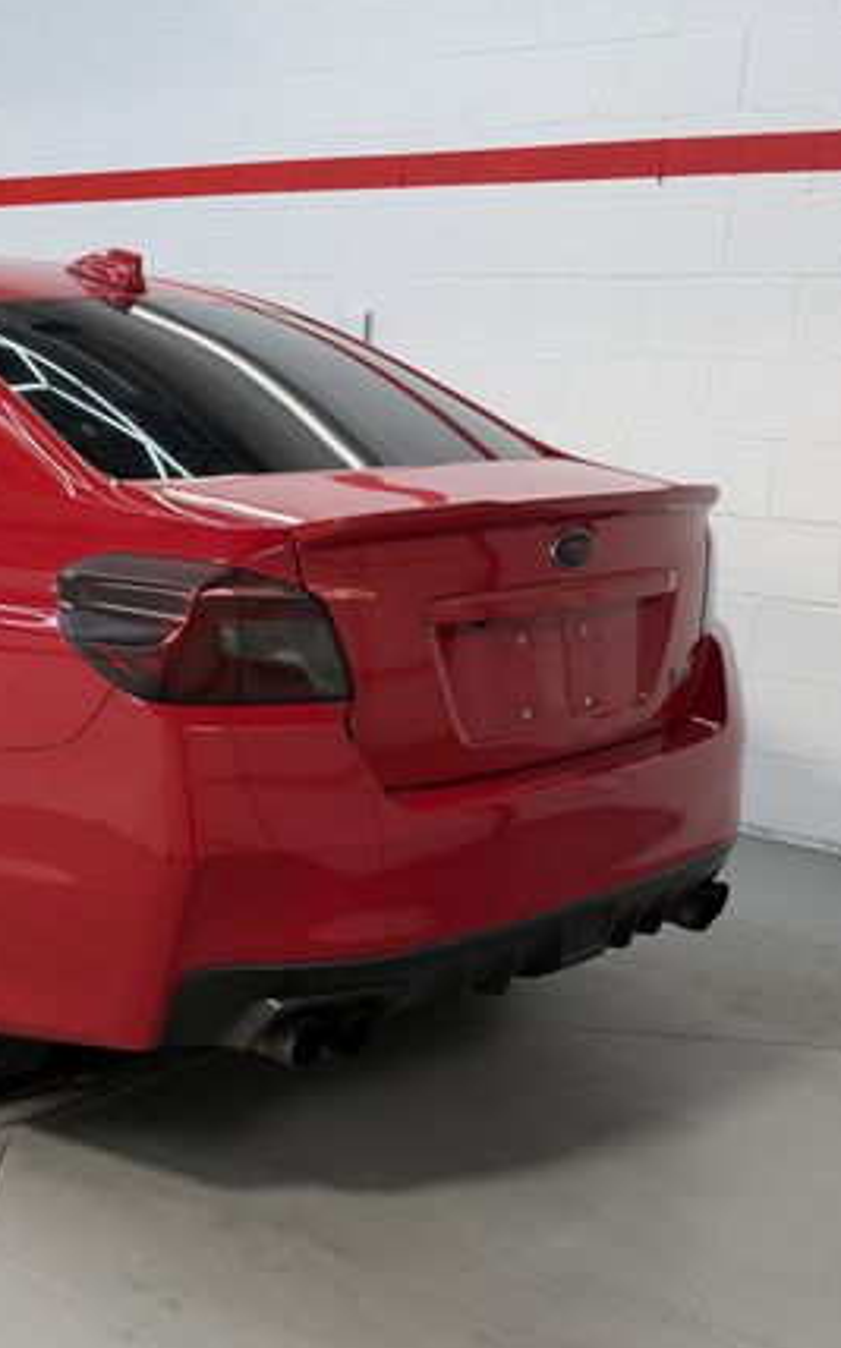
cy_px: 718
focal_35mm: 46
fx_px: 1689
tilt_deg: -12.4
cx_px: 31
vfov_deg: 43.5
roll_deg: -1.9
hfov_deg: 26.7
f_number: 1.8
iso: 50
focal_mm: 6.93
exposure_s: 1/120
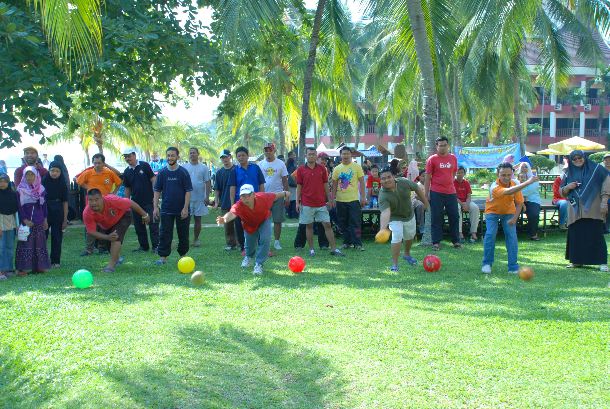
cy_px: 204
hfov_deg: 42.2
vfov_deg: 29.1
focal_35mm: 46
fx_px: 790
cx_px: 305
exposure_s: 1/60
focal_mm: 31
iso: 125
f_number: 6.3
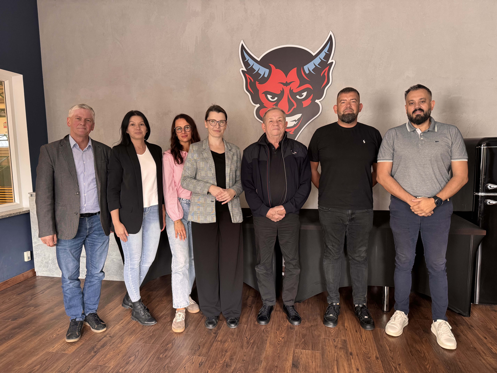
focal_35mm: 24
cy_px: 186
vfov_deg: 56.8
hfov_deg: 71.6
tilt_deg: -6.0
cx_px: 248
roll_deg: +1.1
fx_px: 345
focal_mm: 6.76
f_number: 1.78
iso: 250
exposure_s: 1/60
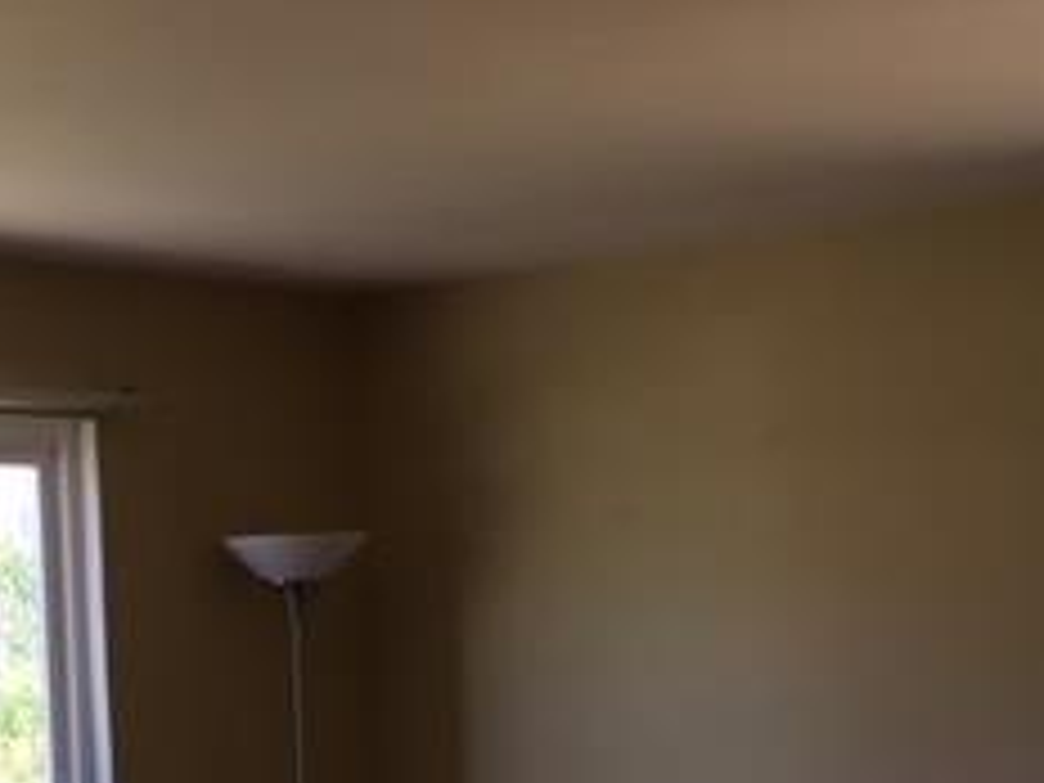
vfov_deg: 18.1
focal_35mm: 80
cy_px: 711
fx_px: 2413
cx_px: 644
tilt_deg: -2.4
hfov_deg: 24.4
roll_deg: +2.2
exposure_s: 1/120
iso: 50
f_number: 2.2
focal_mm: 4.15
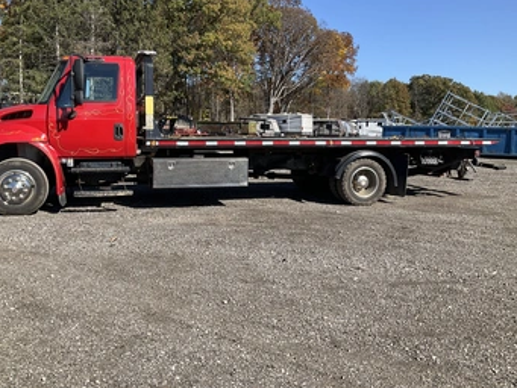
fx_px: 508
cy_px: 165
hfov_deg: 53.8
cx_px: 226
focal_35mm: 34
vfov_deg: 41.7
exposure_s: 1/1250
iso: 25
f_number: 1.8
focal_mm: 3
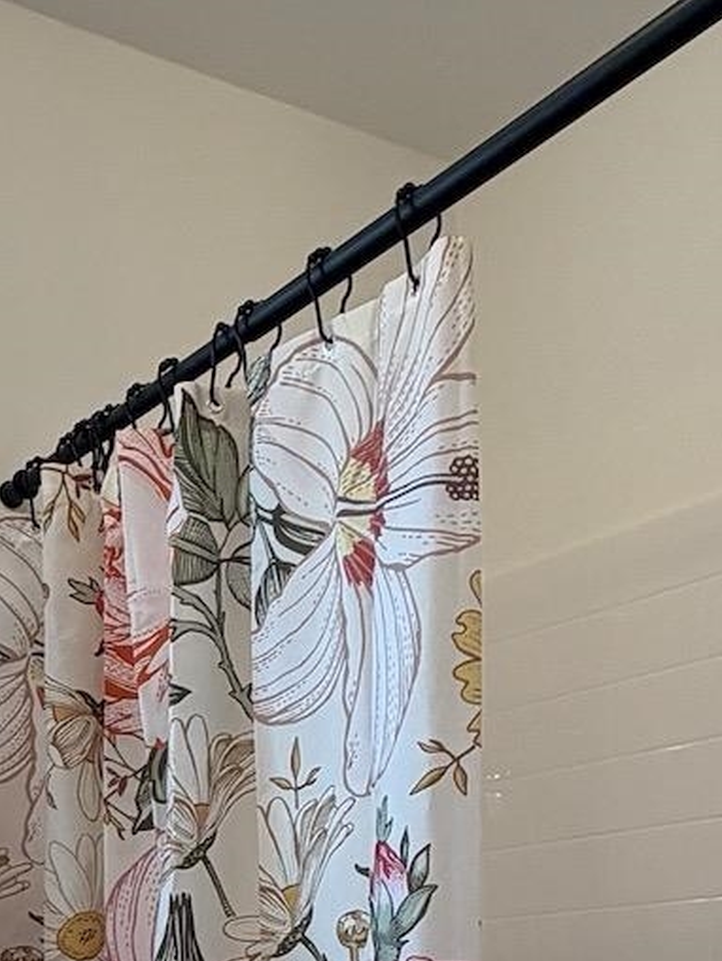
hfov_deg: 26.3
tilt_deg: -2.2
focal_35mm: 55
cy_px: 1097
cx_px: 206
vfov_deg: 30.6
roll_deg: +2.4
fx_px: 1529
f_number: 2.2
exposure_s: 1/120
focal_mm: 2.22
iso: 160
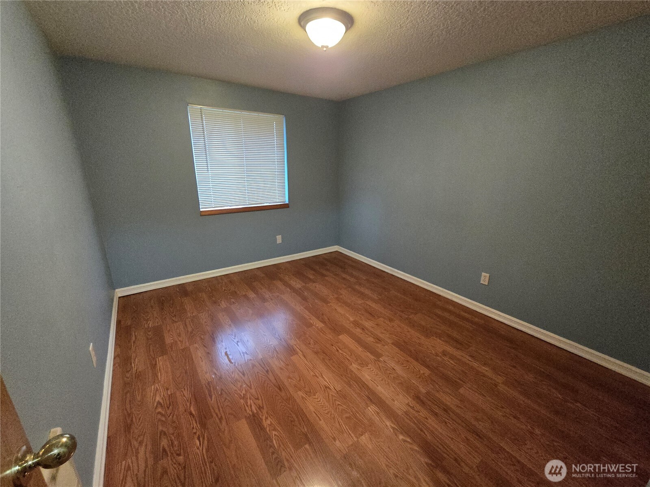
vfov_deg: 89.9
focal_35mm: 13
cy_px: 244
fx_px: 244
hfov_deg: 106.2
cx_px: 325
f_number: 2.2
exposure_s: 1/60
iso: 1250
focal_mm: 2.2
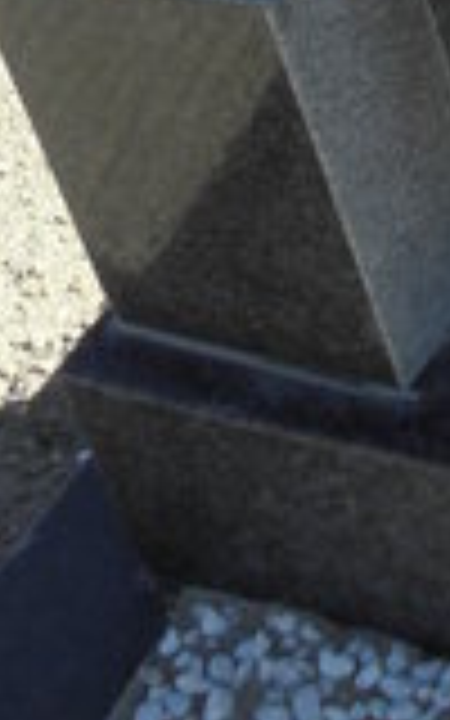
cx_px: 1058
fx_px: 2708
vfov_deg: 13.8
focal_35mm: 138
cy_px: -500
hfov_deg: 8.7
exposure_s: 1/160
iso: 64
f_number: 5.6
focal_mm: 4.6
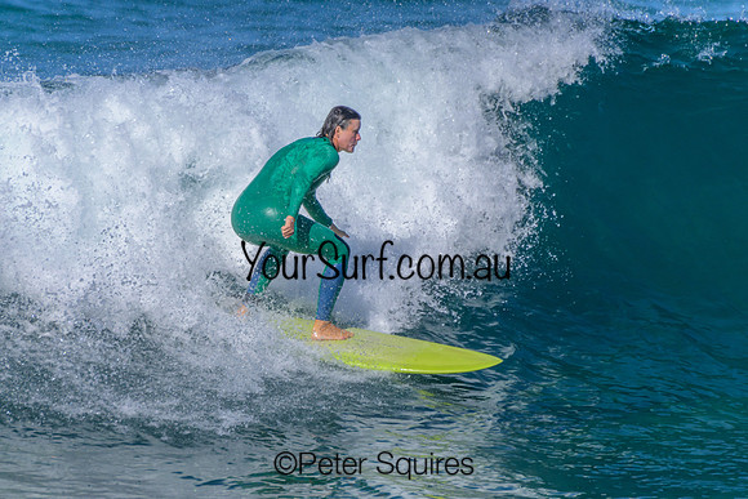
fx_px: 22832
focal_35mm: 1099
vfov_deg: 1.3
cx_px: 337
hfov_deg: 1.9
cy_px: 274
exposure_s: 1/2000
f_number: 11
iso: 640
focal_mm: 1000
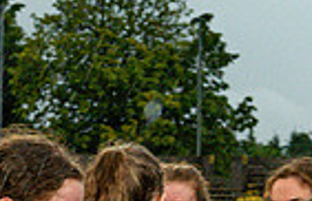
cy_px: 327
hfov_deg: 9.1
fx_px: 1811
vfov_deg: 6.3
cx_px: -365
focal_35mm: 211
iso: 1600
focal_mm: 44
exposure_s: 1/200
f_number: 5
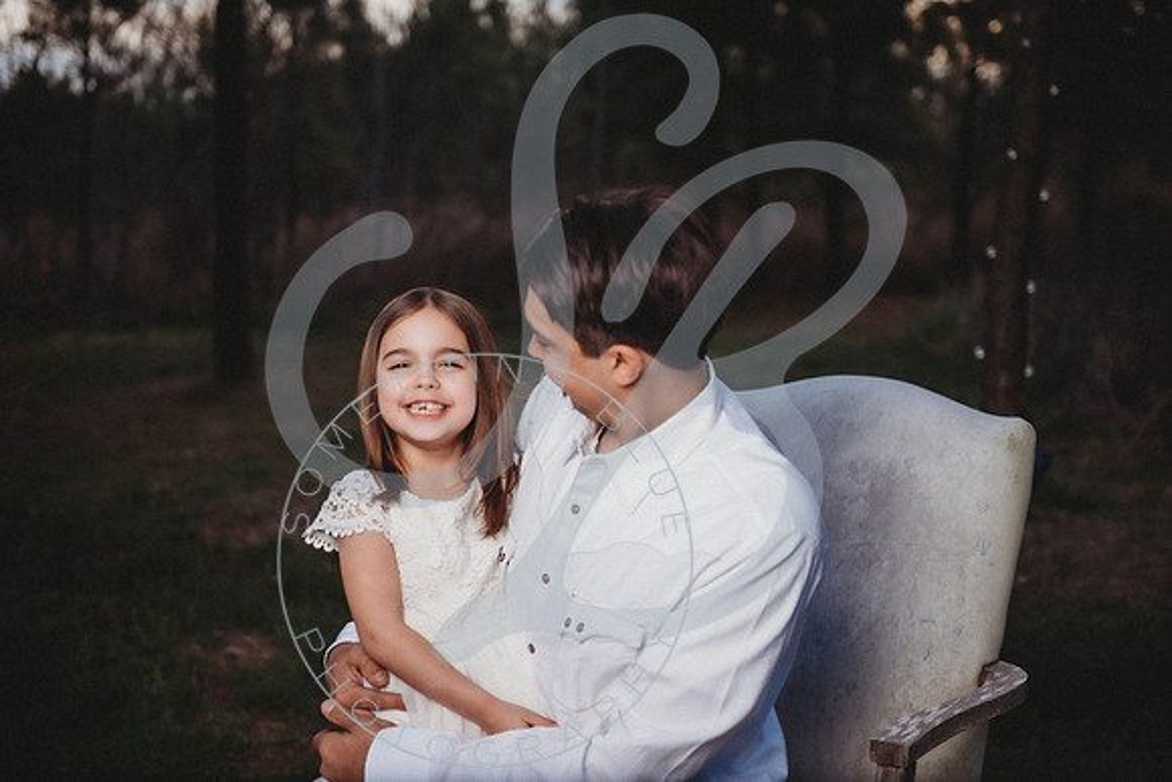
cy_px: 391
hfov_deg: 35.6
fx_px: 1823
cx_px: 586
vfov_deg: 24.2
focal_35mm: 56
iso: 100
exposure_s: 1/250
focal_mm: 56
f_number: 2.8
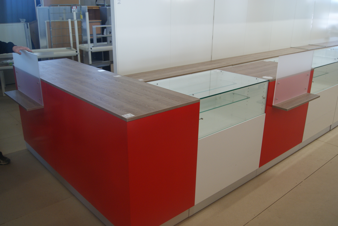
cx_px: 169
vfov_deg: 40.1
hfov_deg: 57.2
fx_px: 310
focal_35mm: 33
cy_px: 113
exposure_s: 1/20
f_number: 4
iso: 400
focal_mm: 22
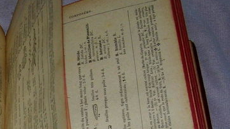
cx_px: 7
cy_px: 123
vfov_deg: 11.6
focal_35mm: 103
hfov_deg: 20.2
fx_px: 628
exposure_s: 1/60
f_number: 9.6
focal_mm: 6.1
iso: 100
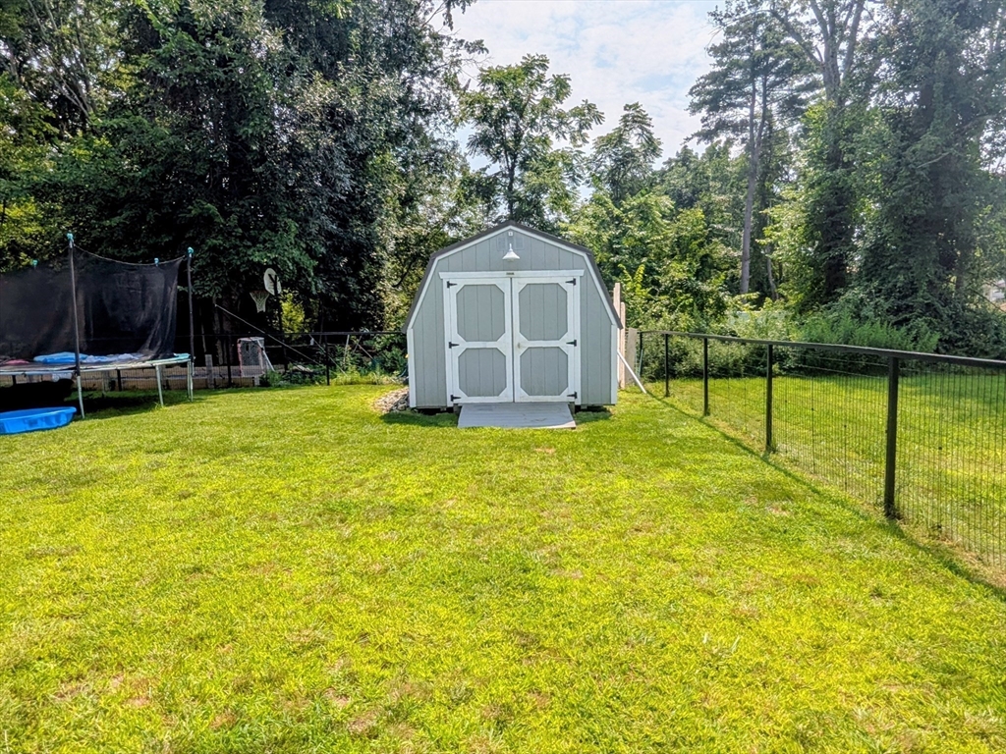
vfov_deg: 78.1
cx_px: 503
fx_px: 465
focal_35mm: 16
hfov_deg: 94.5
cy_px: 377
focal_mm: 2.22
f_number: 2.2
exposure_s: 1/2924
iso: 49
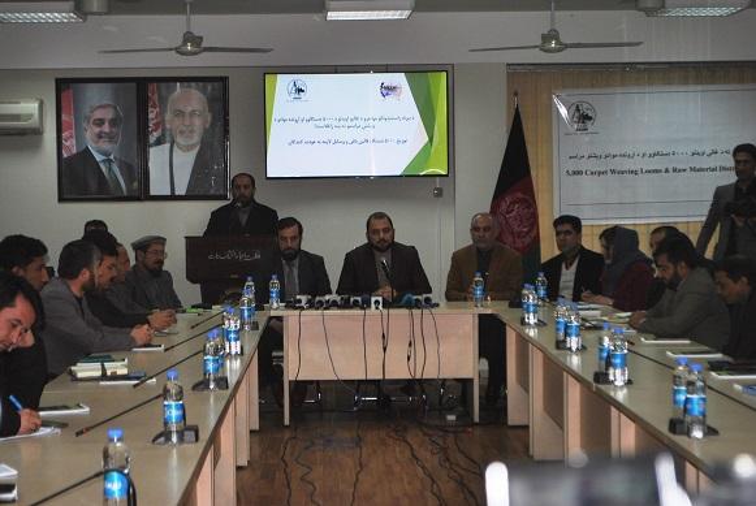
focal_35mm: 82
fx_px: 1735
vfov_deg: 16.6
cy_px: 253
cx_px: 378
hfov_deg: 24.6
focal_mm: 55
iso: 200
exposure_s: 1/60
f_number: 5.6
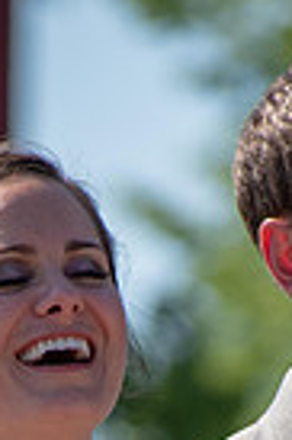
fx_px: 15660
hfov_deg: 1.1
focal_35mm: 1284
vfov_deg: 1.6
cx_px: 58
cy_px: 665
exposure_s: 1/1600
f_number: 6
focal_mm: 260
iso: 400
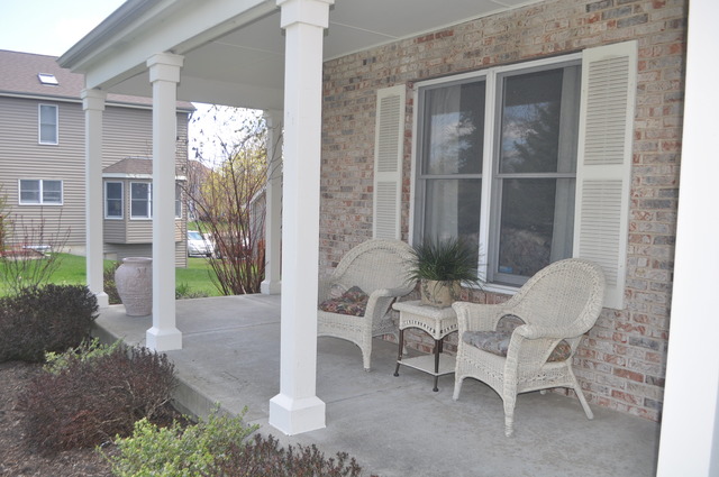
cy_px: 238
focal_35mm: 30
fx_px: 598
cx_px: 360
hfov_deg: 62.0
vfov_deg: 43.5
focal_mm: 20
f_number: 5.6
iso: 200
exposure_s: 1/200
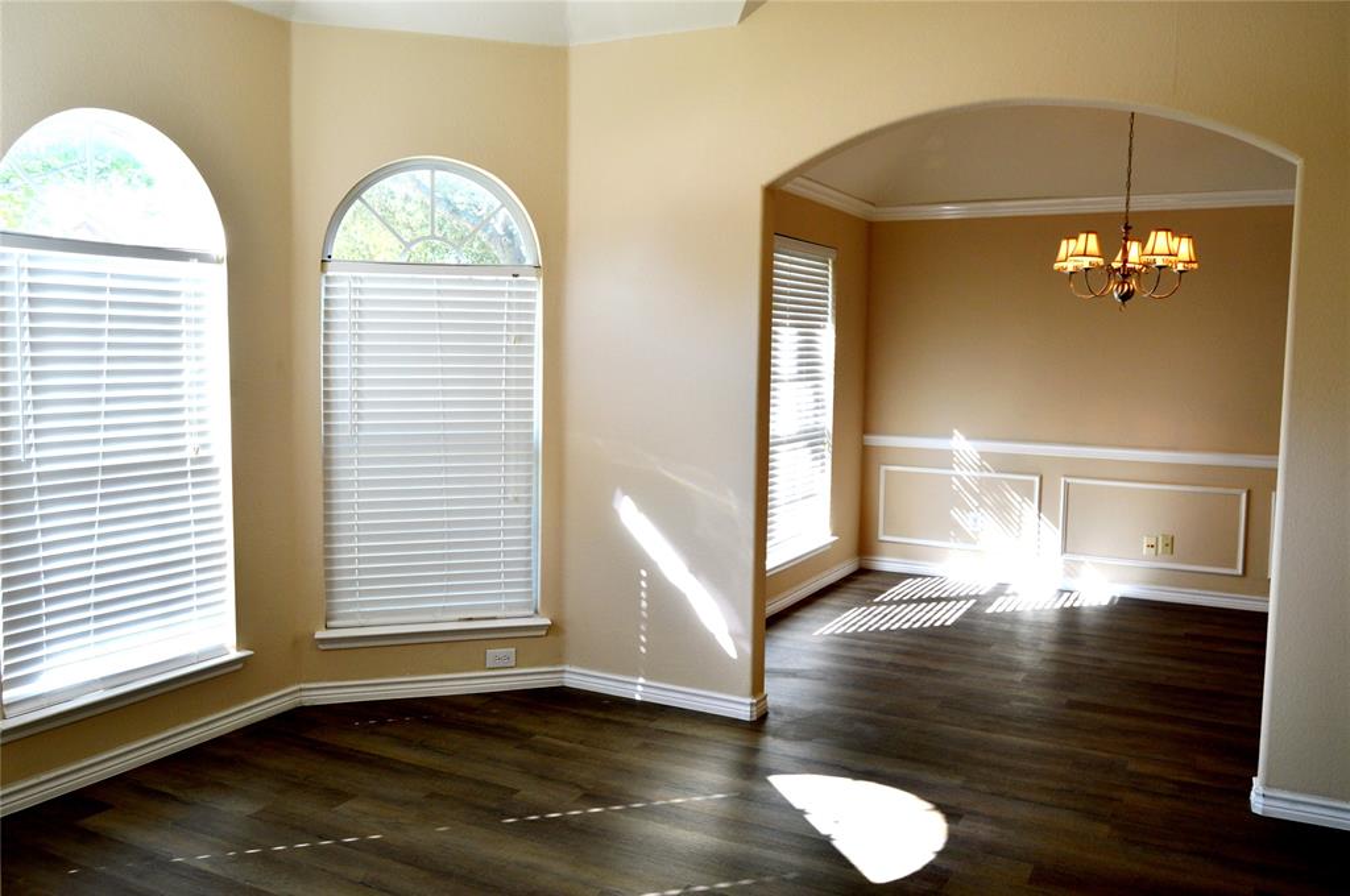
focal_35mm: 28
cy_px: 448
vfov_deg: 45.6
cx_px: 675
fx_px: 1067
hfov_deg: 64.6
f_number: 5.6
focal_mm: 19
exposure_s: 1/60
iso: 160
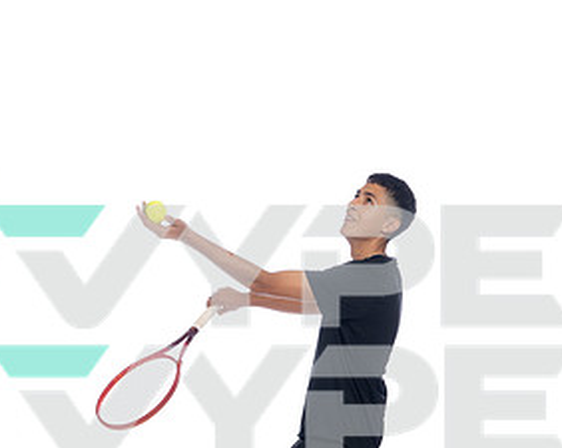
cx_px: 283
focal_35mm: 75
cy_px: 408
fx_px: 1246
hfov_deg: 25.4
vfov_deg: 20.0
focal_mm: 50
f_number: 7.1
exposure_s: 1/250
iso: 800
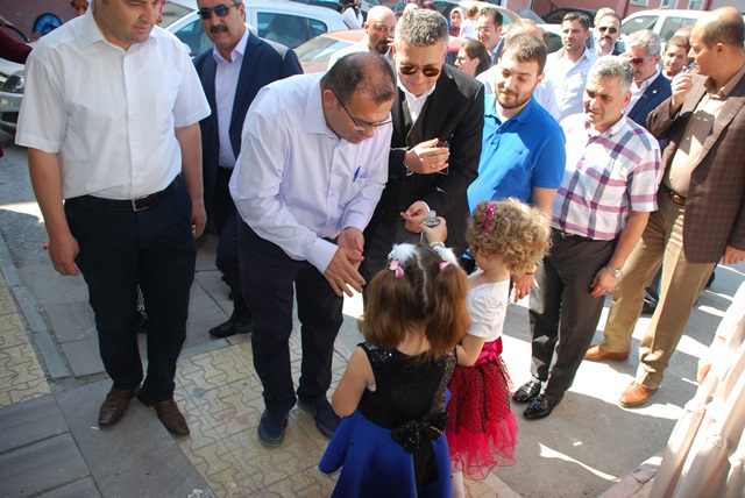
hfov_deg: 61.9
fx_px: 621
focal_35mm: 30
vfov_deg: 43.7
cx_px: 372
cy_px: 249
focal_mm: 20
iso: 100
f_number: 3.8
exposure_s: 1/125
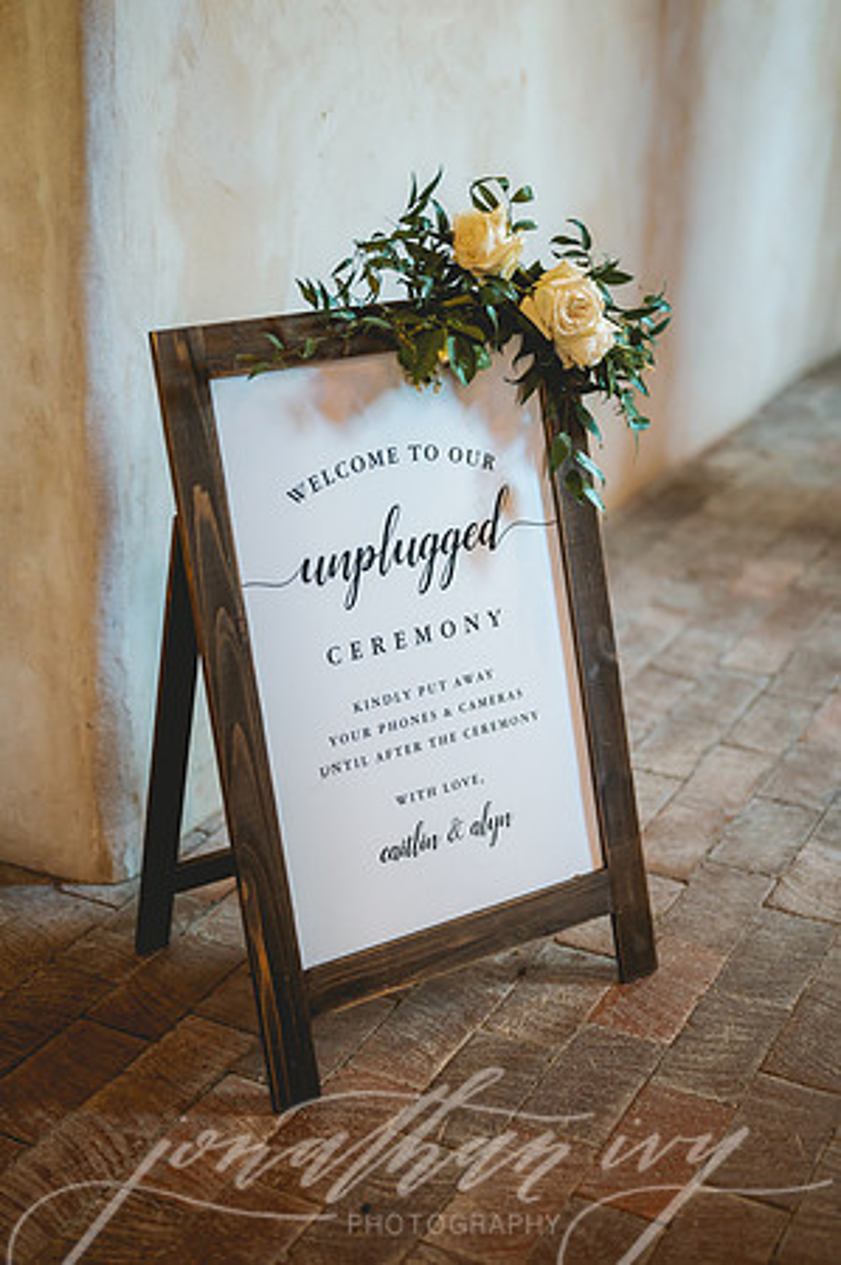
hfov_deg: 26.9
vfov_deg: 39.6
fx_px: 1756
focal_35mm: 50
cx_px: 420
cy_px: 632
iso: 1000
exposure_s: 1/200
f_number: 2
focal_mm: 50
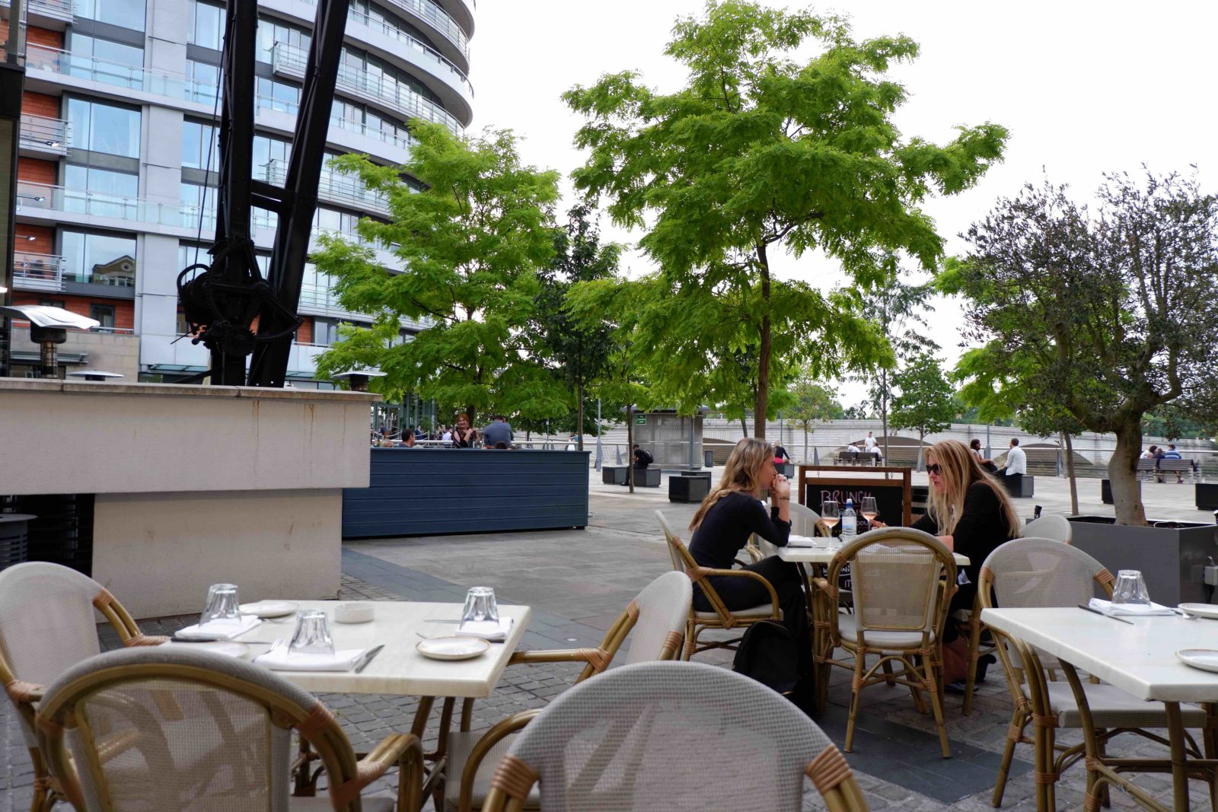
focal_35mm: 24
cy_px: 406
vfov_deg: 53.1
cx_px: 609
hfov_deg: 73.7
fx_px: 812
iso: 200
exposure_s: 1/75
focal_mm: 16
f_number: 3.5
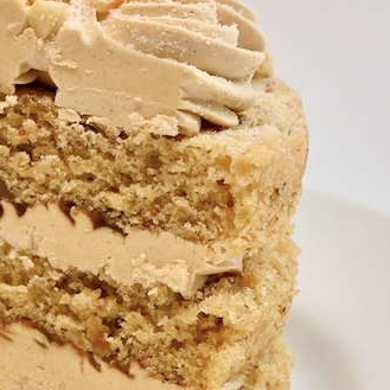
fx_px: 1976
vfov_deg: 11.2
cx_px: -121
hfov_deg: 11.0
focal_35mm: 155
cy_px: 66
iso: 6400
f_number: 13
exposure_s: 1/200
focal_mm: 60
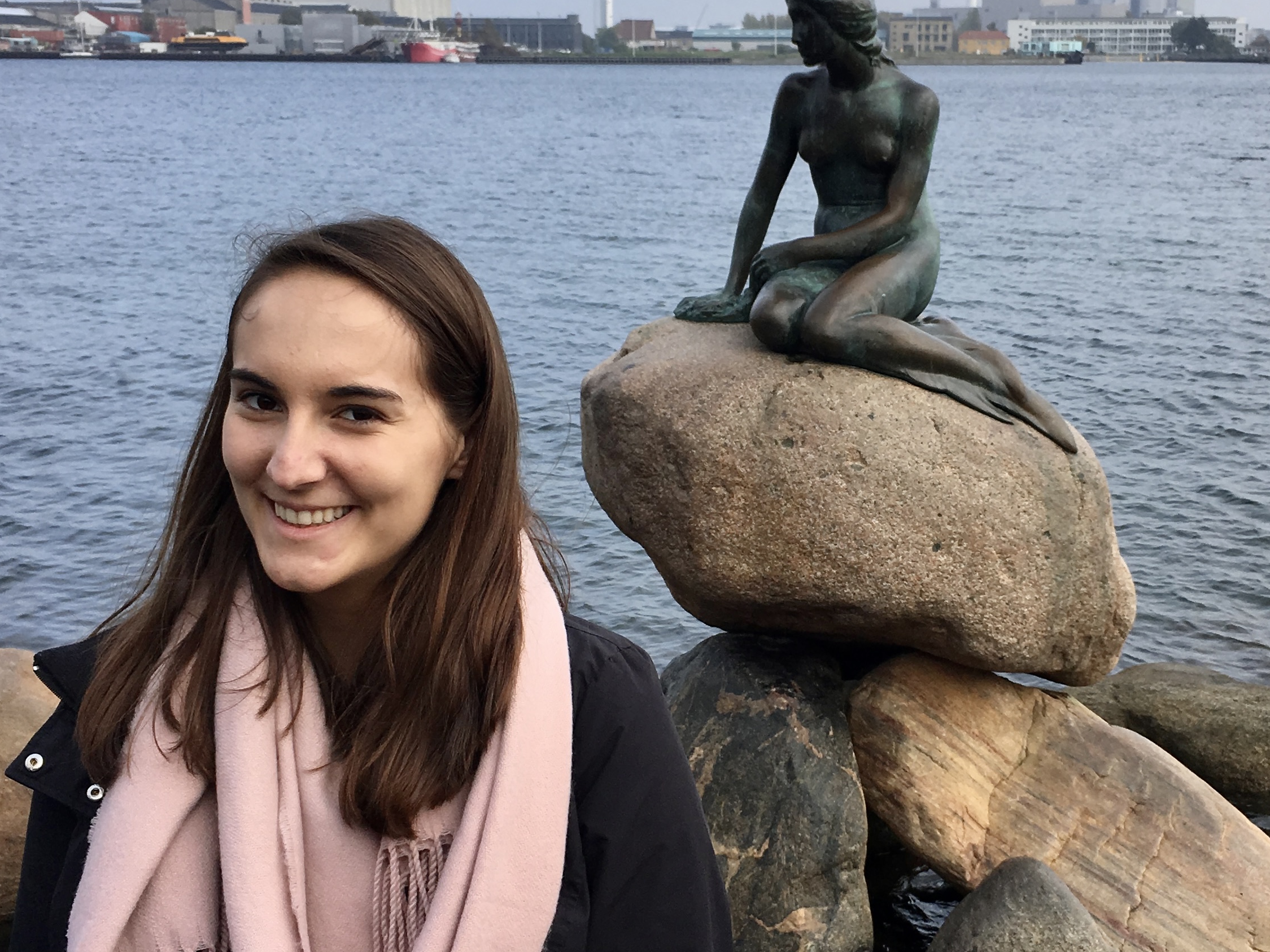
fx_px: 1431
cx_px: 739
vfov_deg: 36.7
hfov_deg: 47.7
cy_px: 565
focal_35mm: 39
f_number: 2.2
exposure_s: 1/478
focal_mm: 4.15
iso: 25
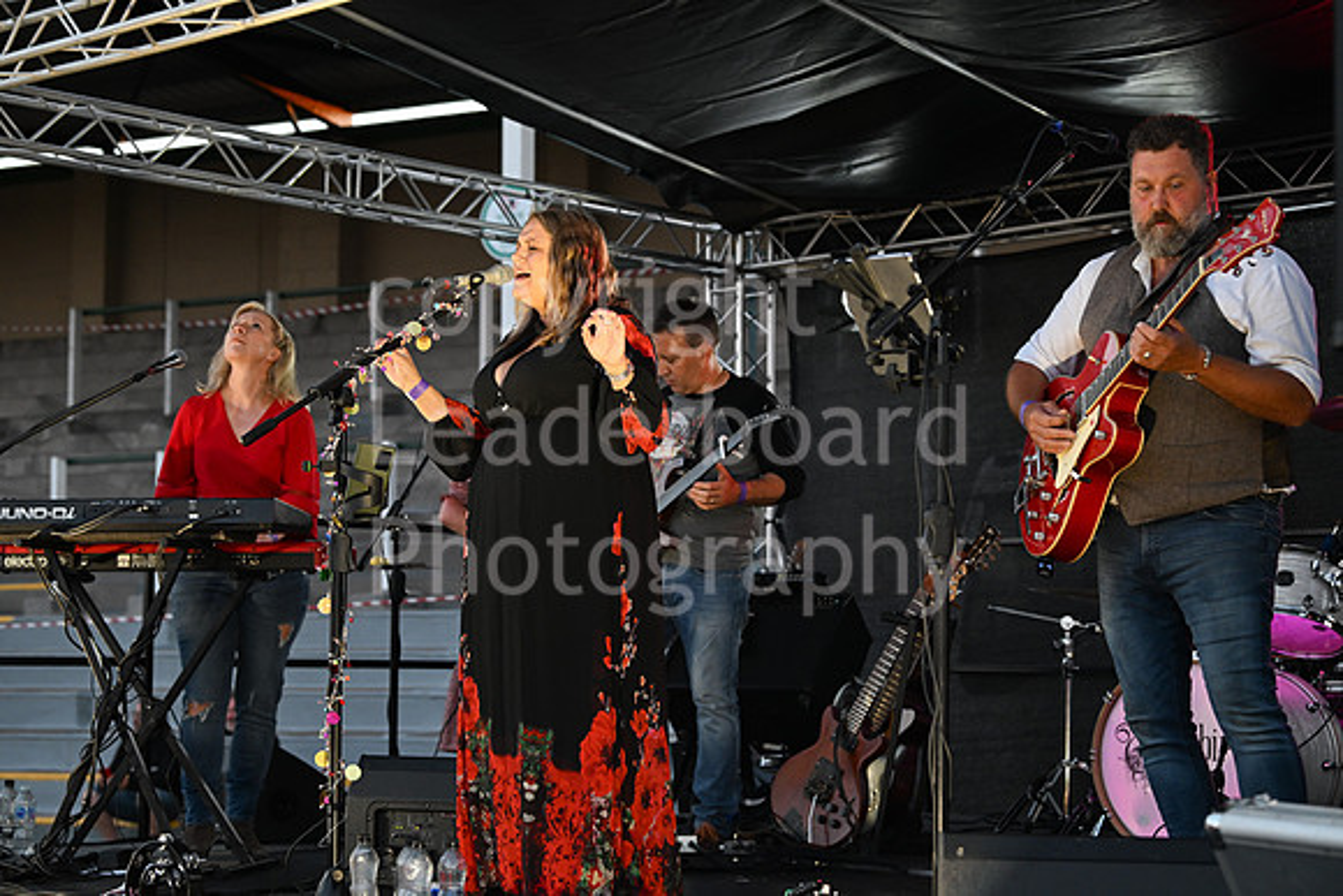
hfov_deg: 28.8
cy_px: 448
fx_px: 2612
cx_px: 672
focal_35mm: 70
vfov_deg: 19.5
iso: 1600
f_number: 4.5
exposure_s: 1/400
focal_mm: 70
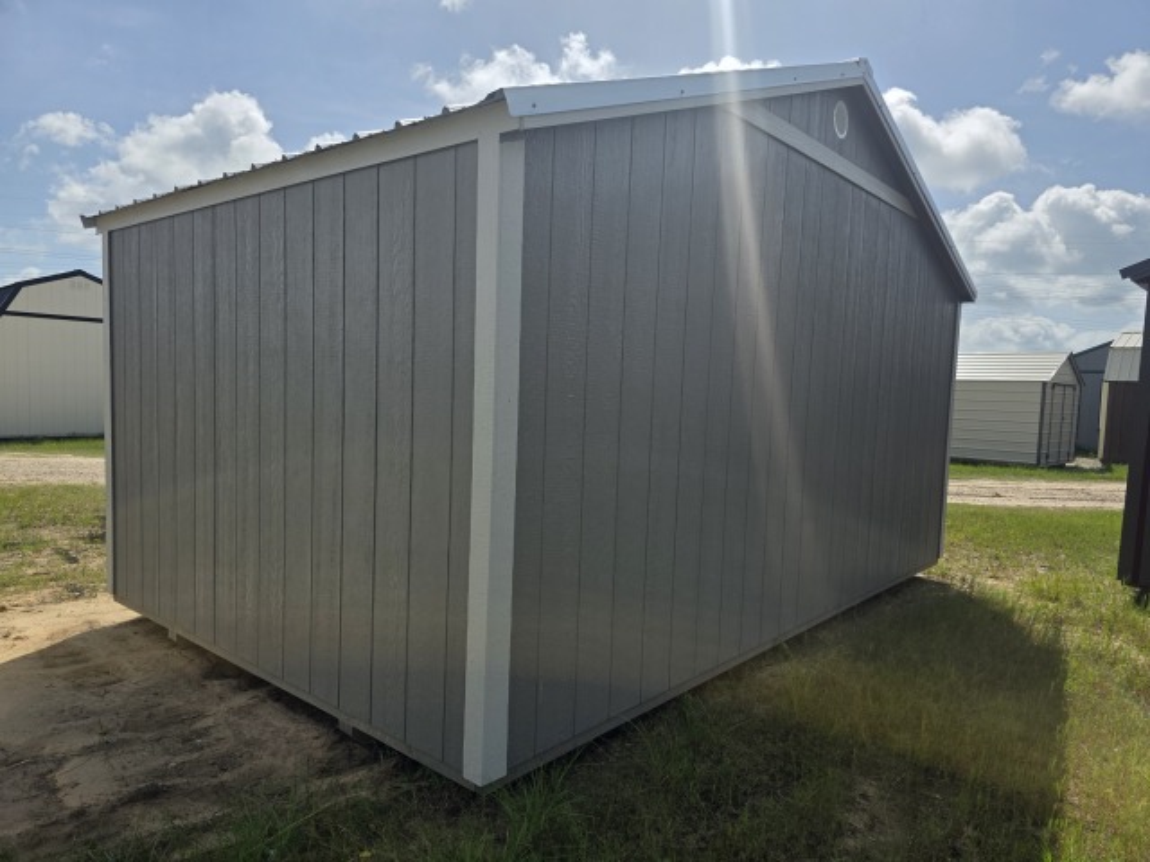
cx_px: 575
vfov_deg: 58.9
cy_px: 431
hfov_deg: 73.9
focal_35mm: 23
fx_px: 764
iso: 80
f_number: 1.7
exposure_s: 1/7944
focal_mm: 6.3
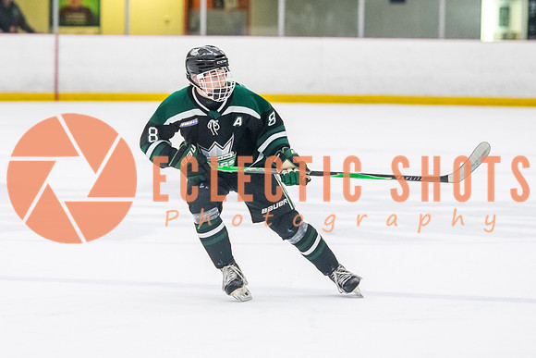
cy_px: 179
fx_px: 3971
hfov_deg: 7.7
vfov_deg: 5.2
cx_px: 191
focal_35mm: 267
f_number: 3.2
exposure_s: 1/640
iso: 3200
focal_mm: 145
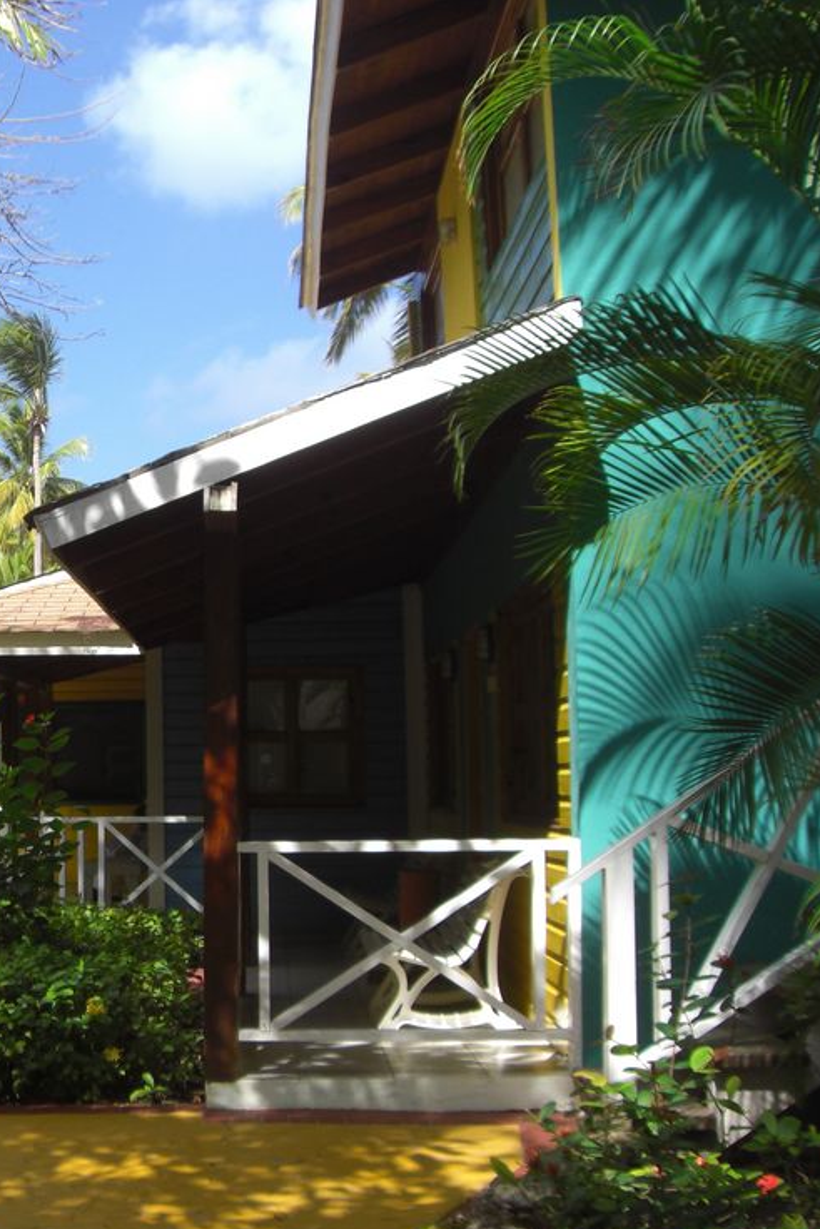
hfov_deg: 23.5
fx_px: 1878
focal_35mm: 55
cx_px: -20
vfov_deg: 36.2
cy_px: 640
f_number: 2.7
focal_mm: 6.2
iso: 64
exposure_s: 1/640
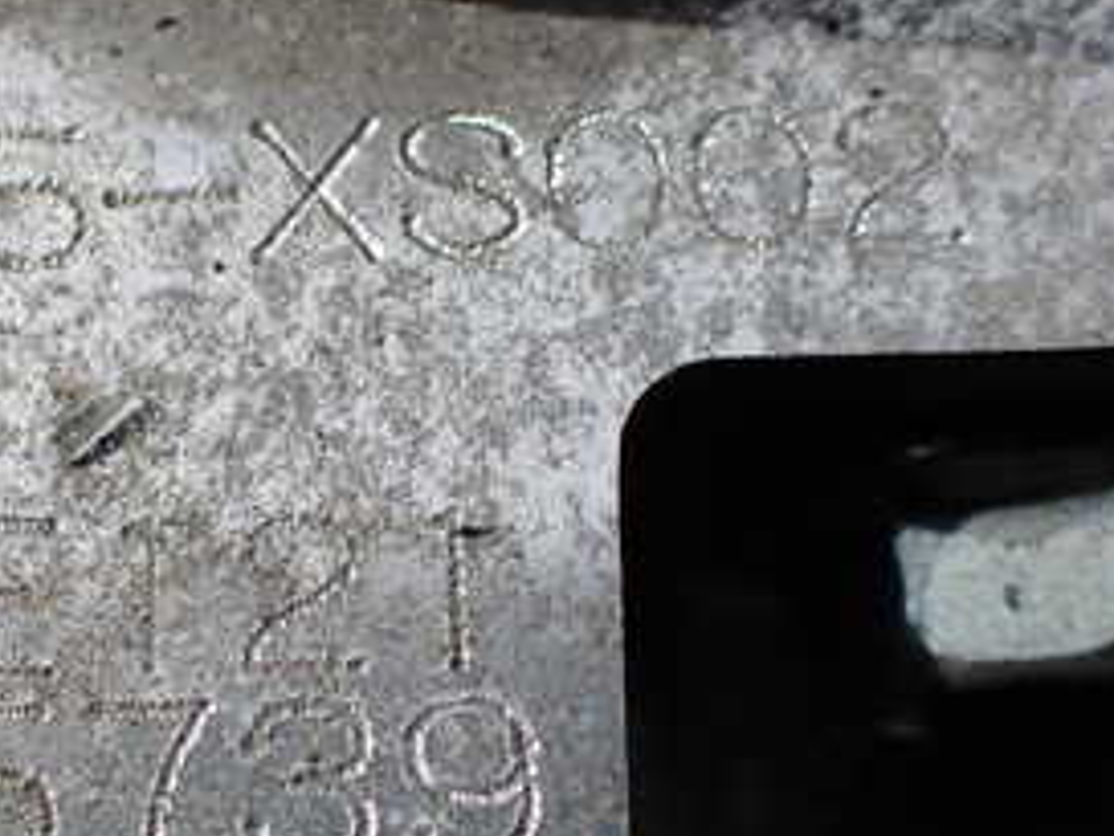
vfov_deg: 22.3
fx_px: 2125
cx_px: 237
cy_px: 371
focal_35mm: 66
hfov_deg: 28.8
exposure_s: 1/250
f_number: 9
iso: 100
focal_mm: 5.4
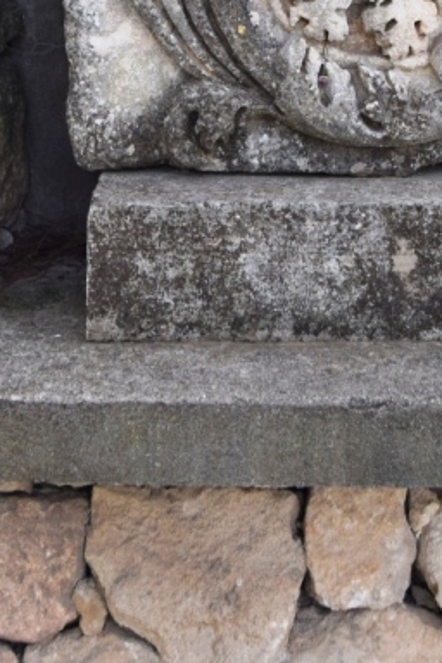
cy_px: -180
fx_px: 1326
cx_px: 289
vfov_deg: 24.7
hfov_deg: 18.9
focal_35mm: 72
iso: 360
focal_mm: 18
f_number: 8
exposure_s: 1/250
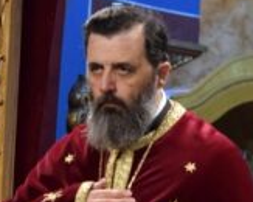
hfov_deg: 6.0
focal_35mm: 324
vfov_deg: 4.8
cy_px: 190
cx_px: 141
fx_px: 2423
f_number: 3.2
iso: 800
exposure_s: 1/60
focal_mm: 50
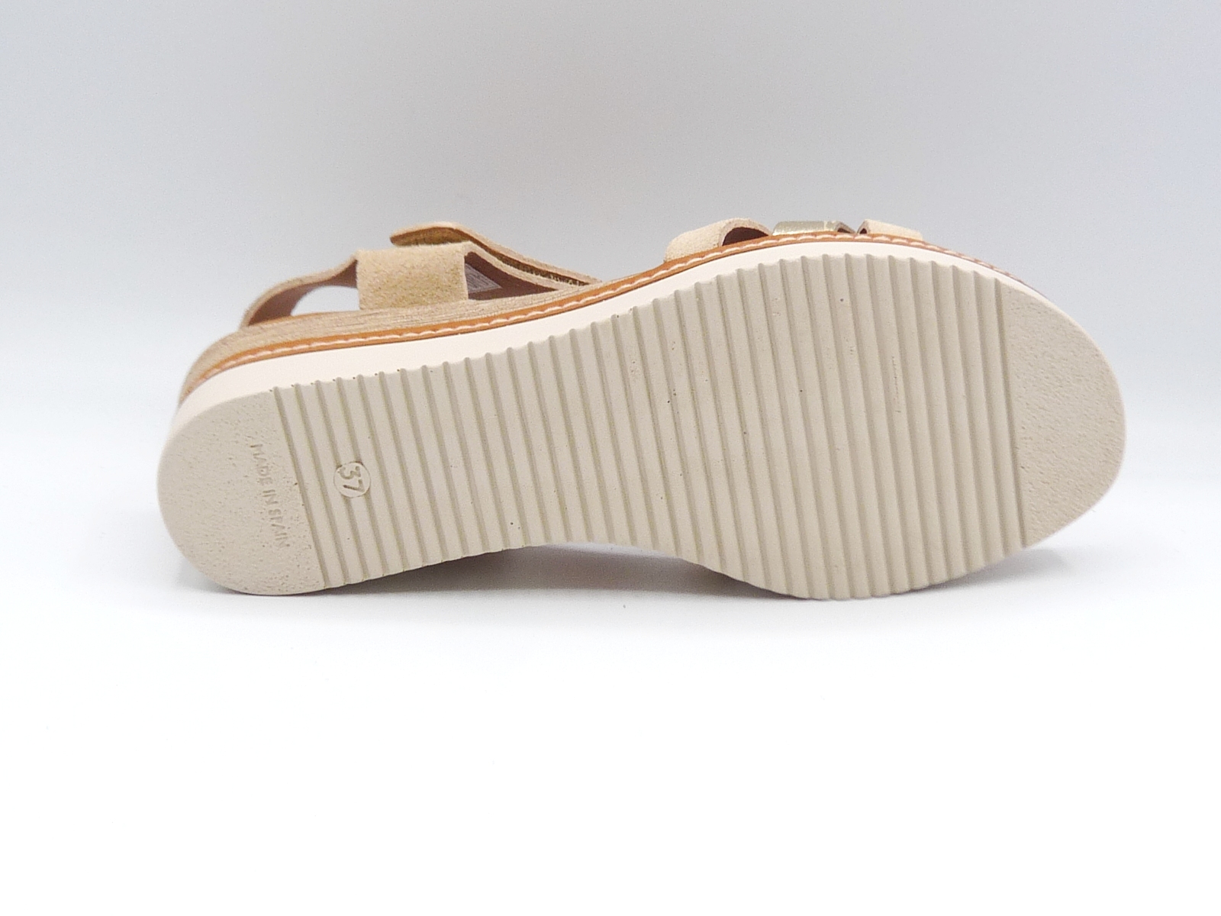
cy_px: 458
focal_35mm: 49
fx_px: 1728
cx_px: 610
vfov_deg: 29.7
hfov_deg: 38.9
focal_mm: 4.8
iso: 100
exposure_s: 1/160
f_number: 4
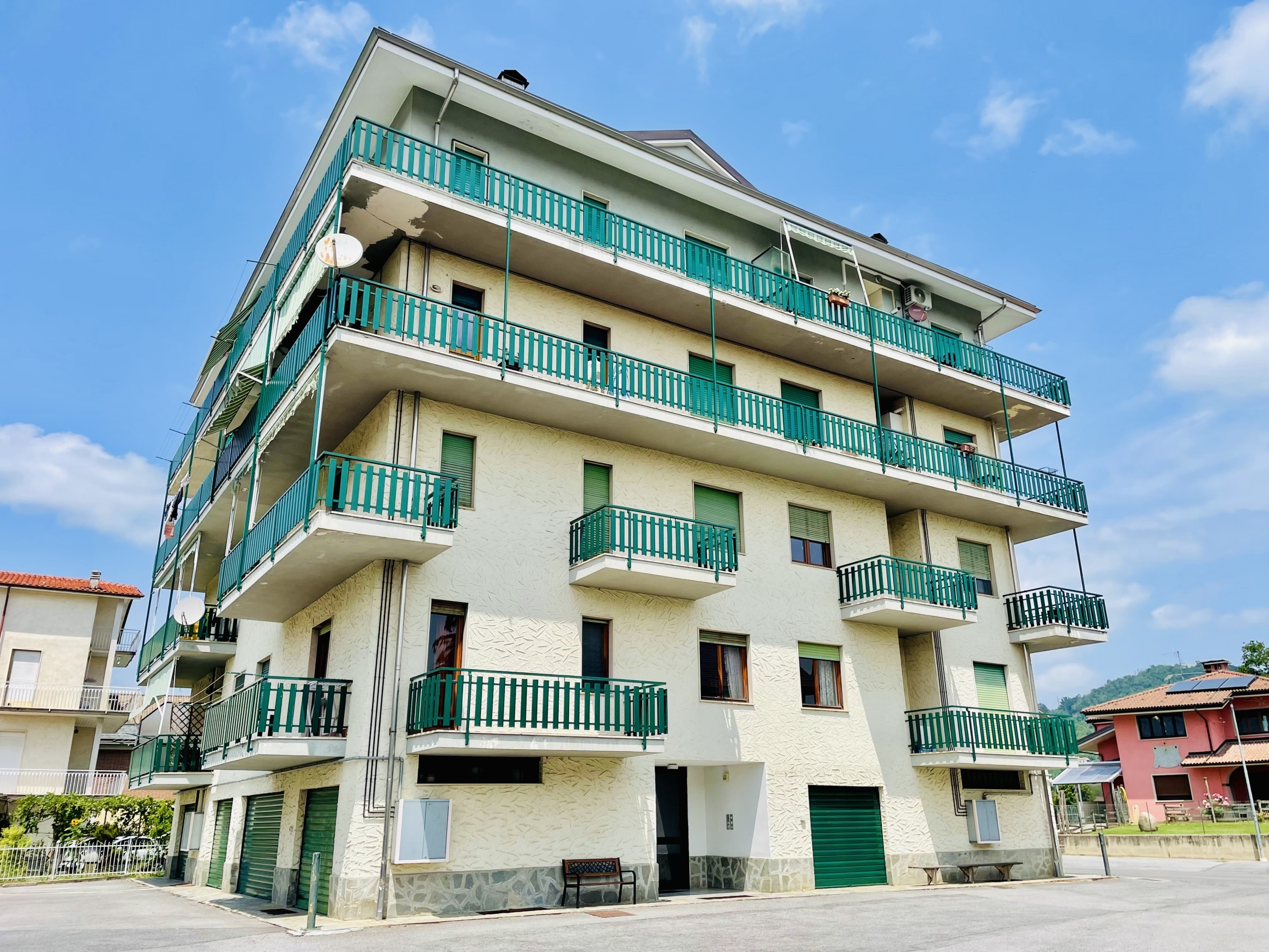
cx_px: 634
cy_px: 476
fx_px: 953
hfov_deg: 67.3
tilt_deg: +19.7
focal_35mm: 26
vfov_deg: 53.1
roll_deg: +0.7
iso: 32
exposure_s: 1/4000
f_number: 1.6
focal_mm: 4.2
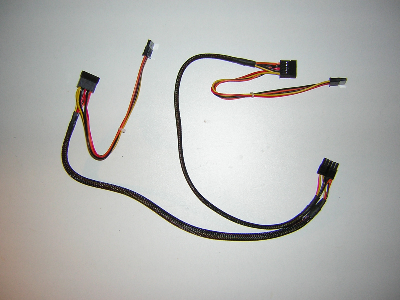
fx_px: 416
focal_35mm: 36
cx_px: 200
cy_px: 150
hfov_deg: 51.4
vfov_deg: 39.7
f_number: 2.6
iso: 50
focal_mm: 4.7
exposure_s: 1/60.1
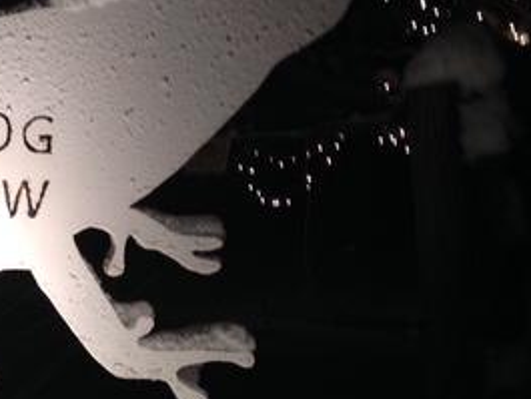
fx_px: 1013
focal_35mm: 66
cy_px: 177
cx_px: 86
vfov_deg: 22.3
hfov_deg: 28.6
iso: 50
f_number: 2.4
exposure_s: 1/20
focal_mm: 4.28
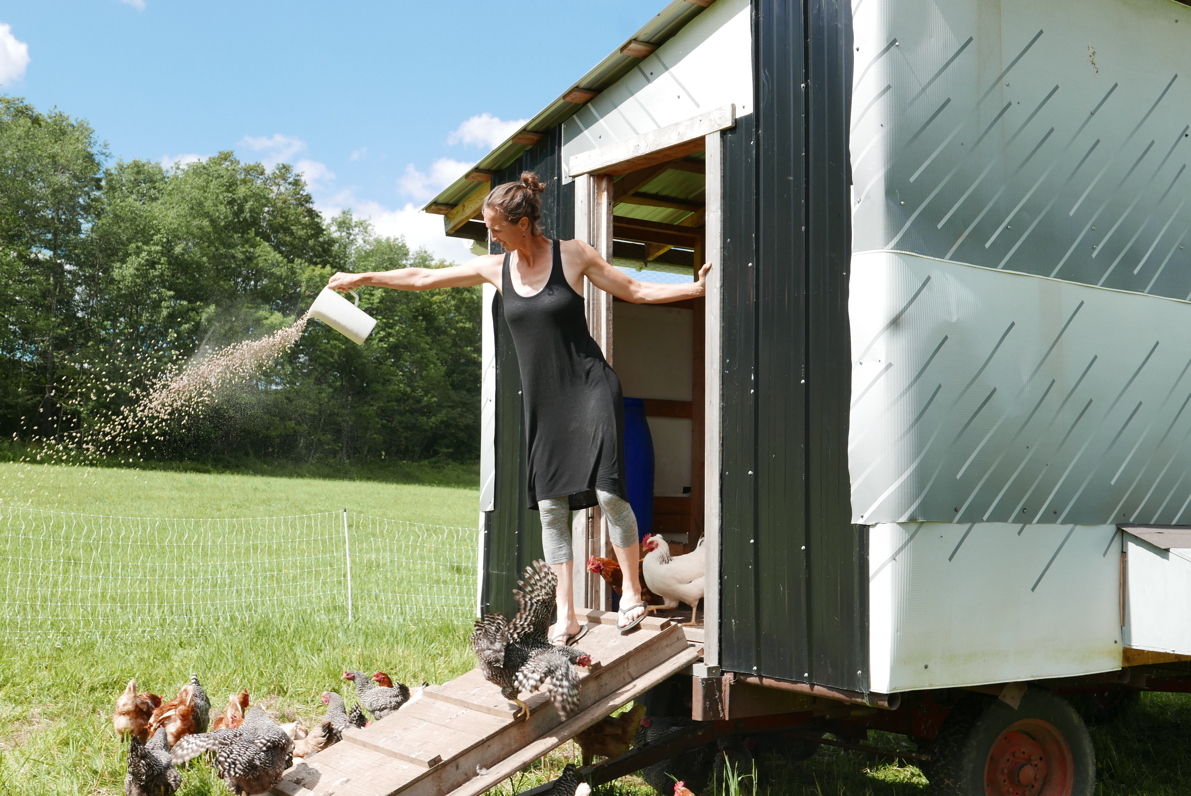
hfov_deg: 44.5
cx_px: 596
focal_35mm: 44
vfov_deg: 30.6
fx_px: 1457
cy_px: 398
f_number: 5.6
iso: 200
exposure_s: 1/400
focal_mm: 19.9
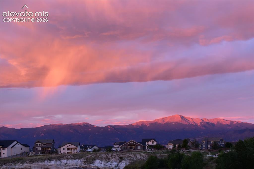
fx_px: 402
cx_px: 127
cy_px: 84
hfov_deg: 35.1
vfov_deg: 23.8
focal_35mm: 57
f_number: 6.3
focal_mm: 38
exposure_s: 1/15
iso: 400
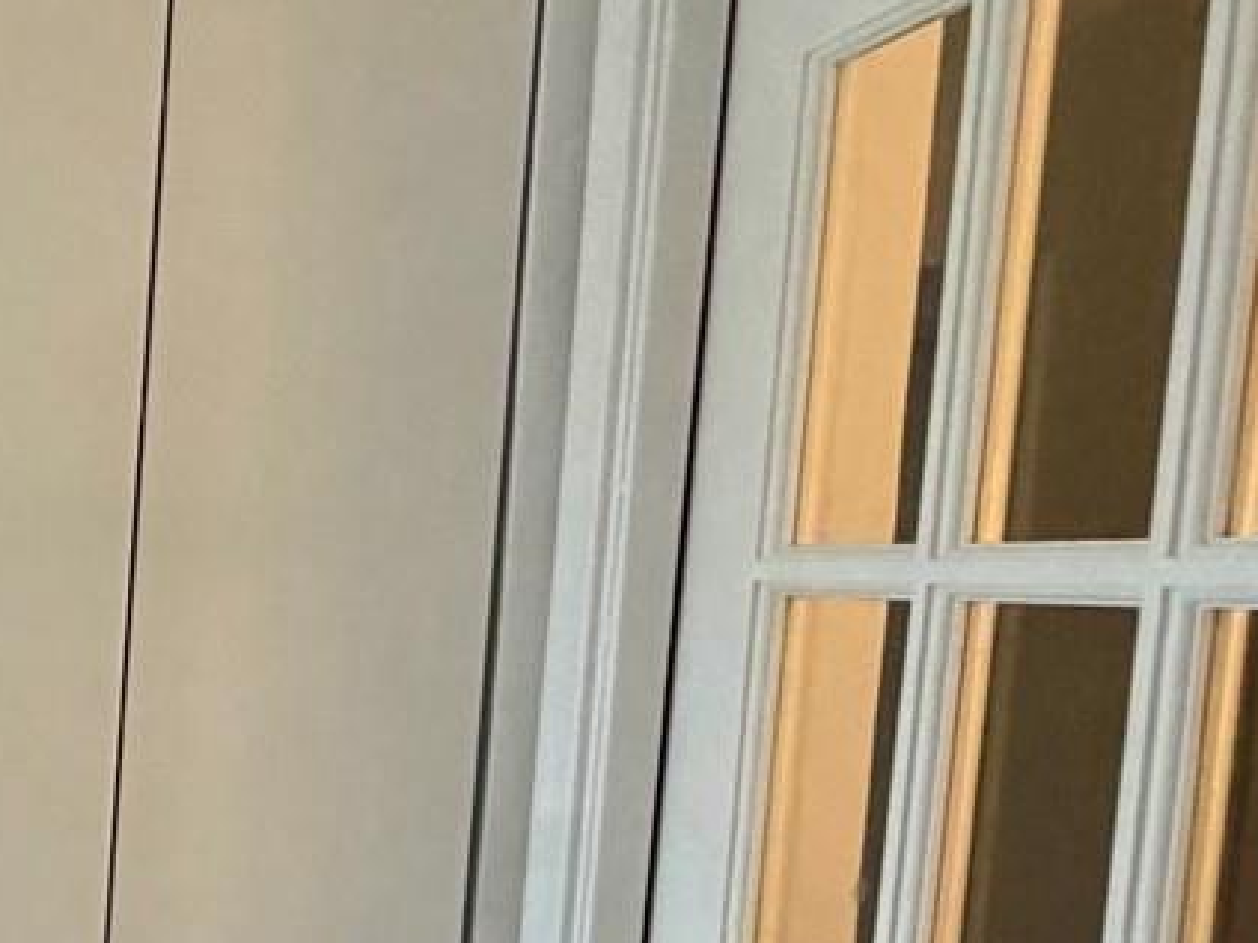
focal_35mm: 53
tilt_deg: -4.0
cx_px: -925
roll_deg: -0.5
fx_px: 1926
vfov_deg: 27.1
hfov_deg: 22.9
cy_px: 711
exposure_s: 1/120
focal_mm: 2.22
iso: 200
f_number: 2.2
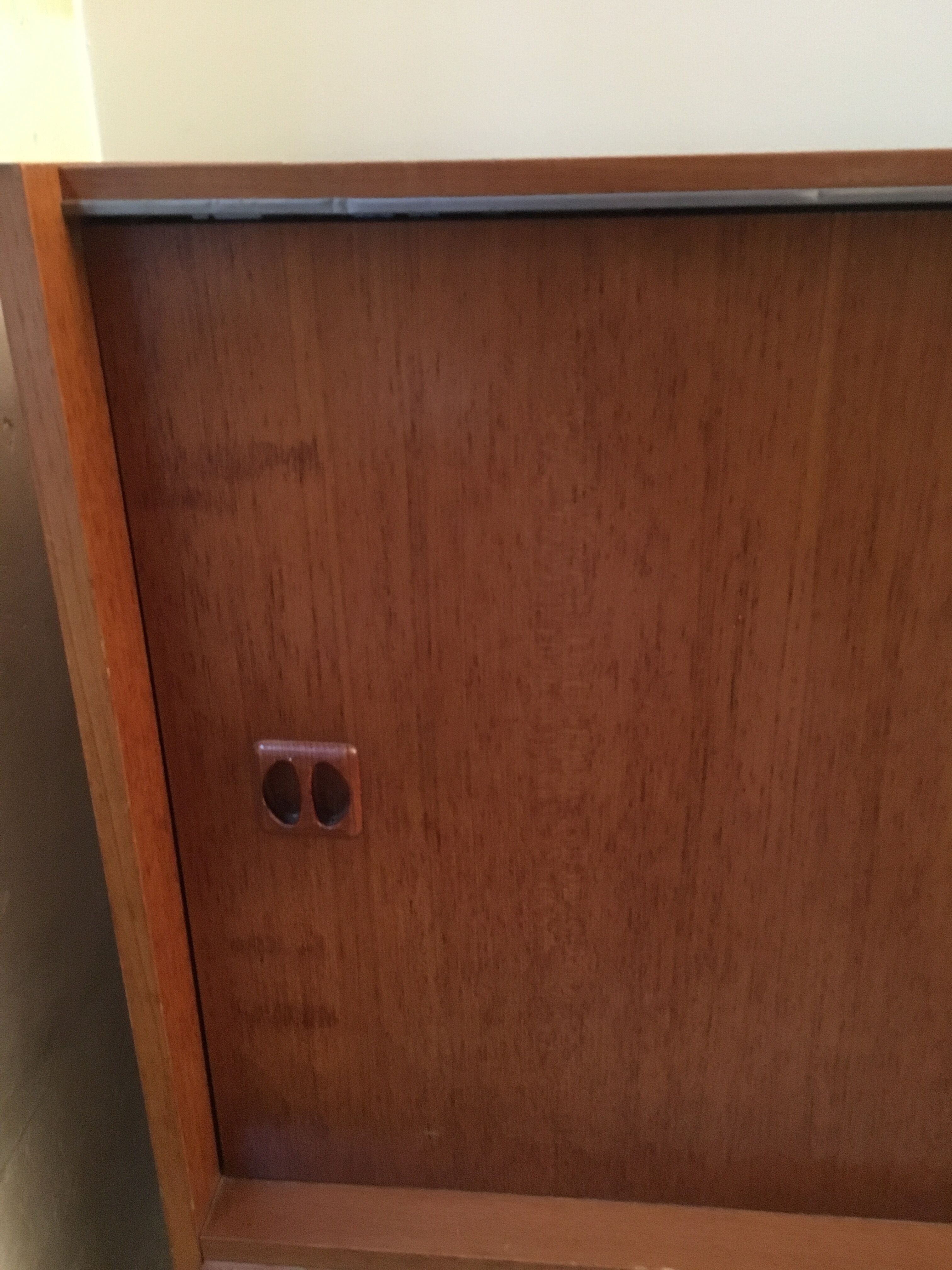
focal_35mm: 29
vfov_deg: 61.7
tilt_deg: -23.8
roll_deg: +0.6
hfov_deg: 48.2
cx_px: 476
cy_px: 635
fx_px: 1063
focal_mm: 4.15
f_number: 2.2
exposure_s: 1/17
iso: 400
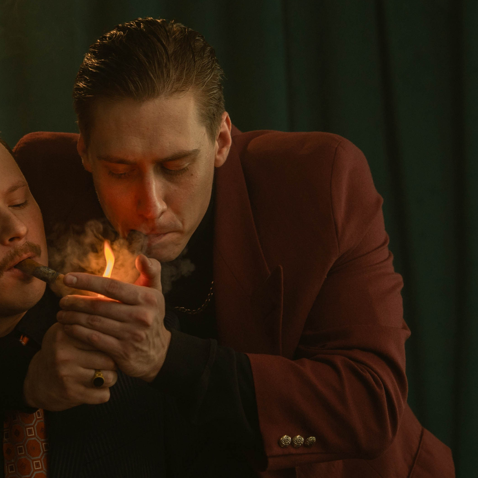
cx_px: 136
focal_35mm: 167
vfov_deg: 10.5
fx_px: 2609
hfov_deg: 10.5
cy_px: 228
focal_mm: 70
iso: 400
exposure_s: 1/100
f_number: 2.8
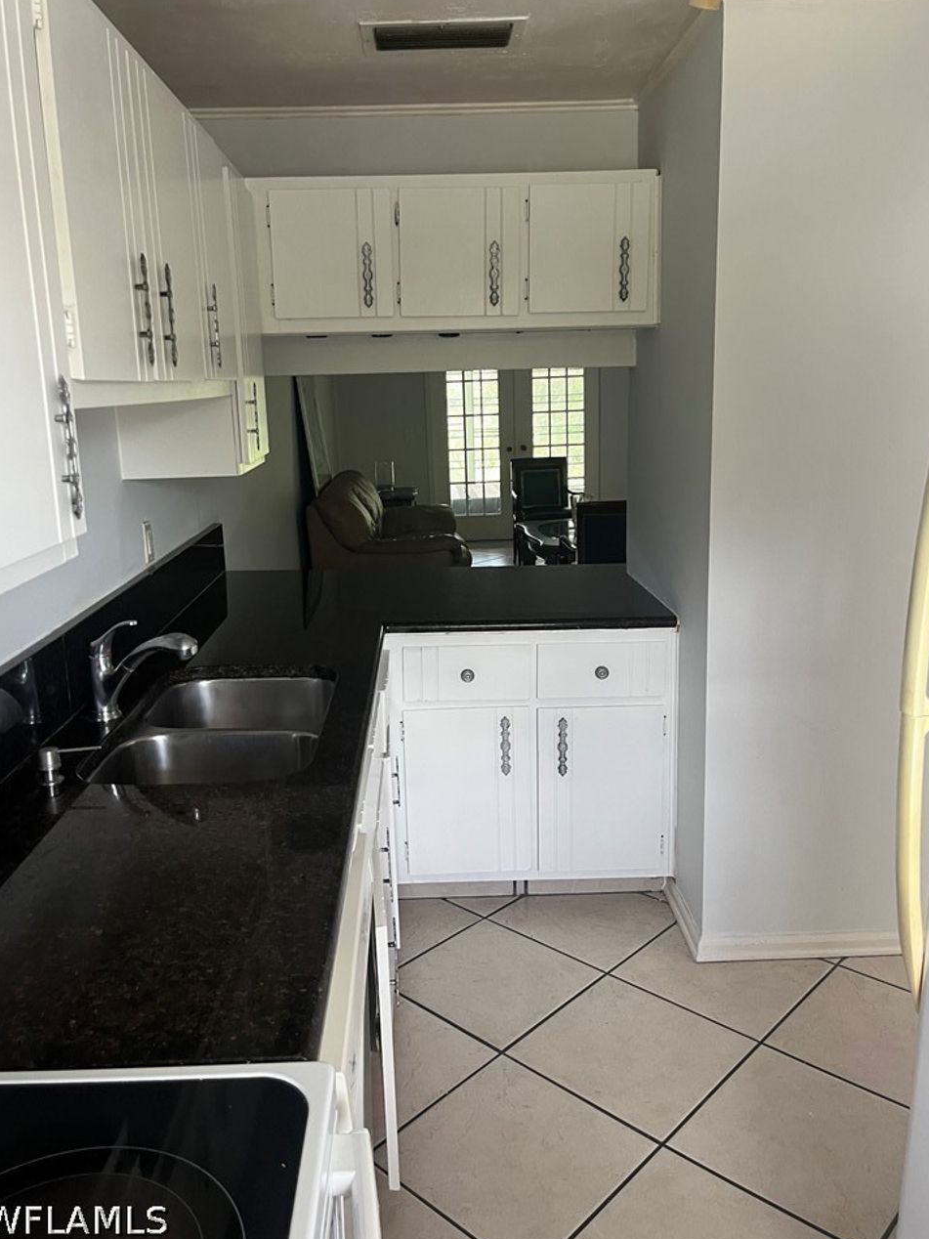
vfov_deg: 63.4
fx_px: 1002
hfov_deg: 49.7
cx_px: 451
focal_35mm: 28
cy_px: 583
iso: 160
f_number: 1.6
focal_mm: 5.1
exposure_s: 1/60
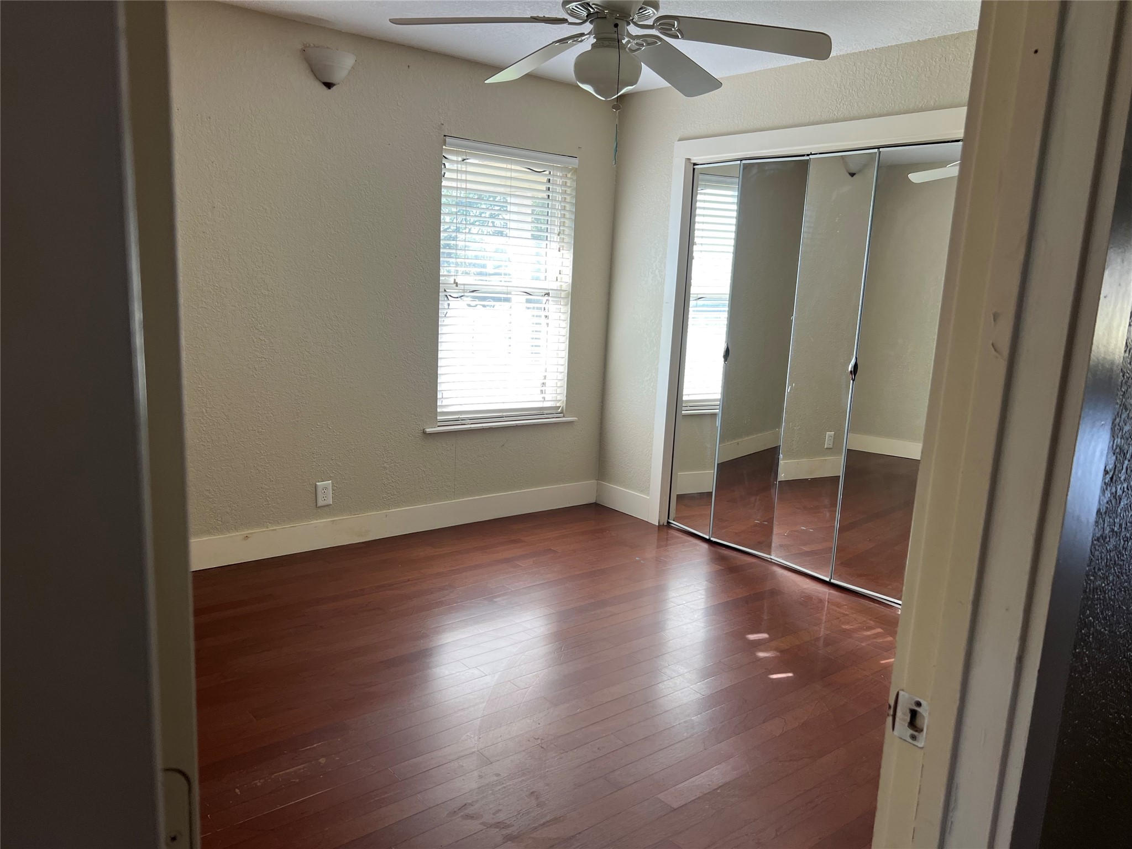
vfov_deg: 53.1
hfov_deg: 67.3
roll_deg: -2.6
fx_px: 850
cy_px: 424
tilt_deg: -12.1
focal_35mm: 26
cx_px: 566
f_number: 1.5
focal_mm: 5.7
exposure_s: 1/121
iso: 64
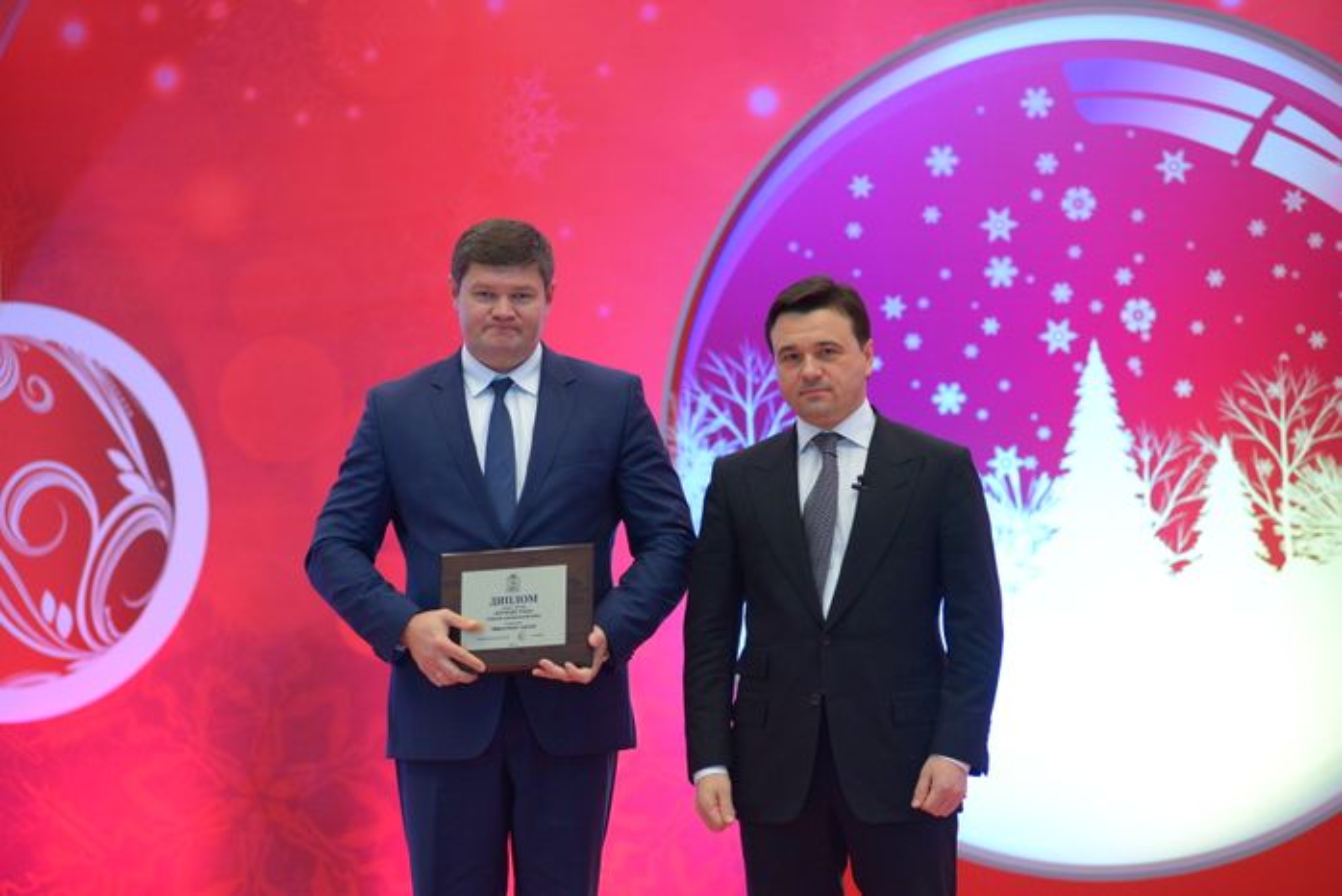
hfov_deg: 15.2
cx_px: 671
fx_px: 5034
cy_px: 448
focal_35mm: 135
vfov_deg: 10.2
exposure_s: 1/500
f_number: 3.5
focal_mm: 135
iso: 4000
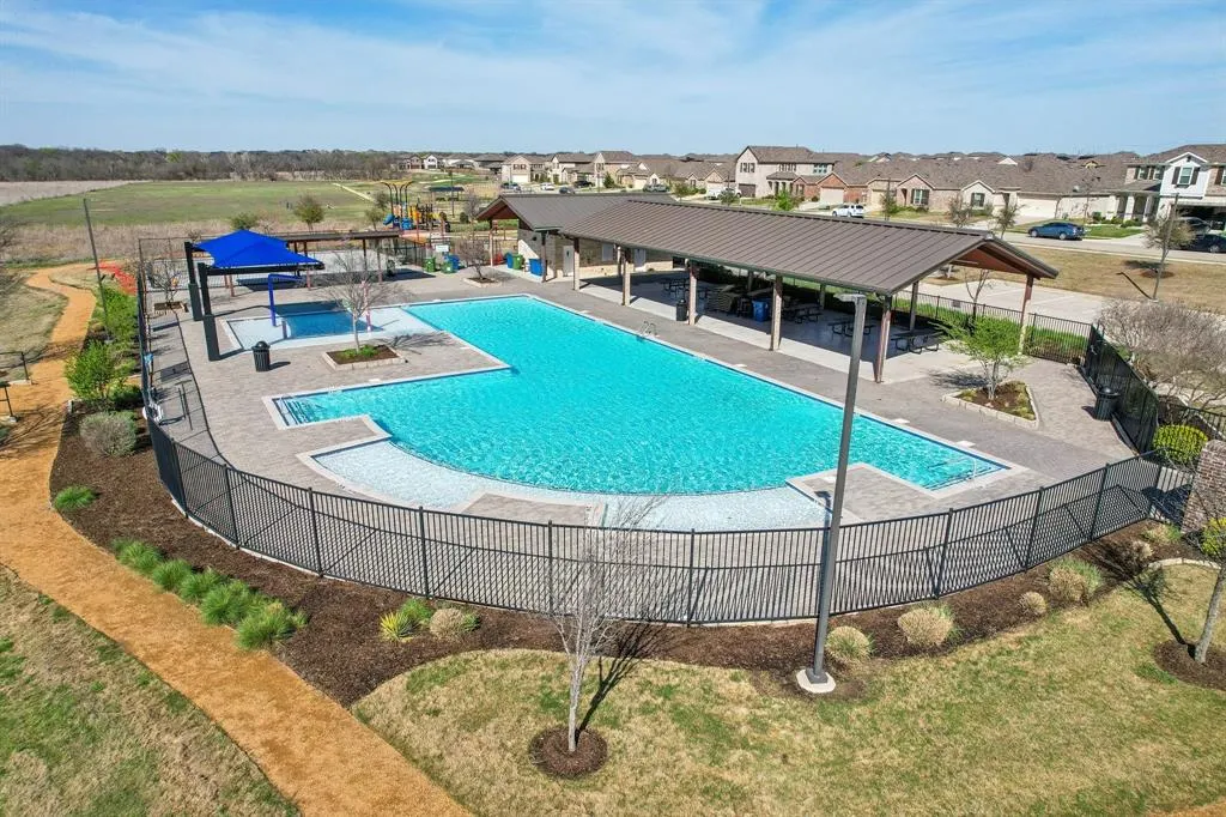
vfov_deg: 57.2
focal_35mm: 22
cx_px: 613
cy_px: 408
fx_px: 749
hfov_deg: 78.6
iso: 110
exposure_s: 1/2500
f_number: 2.8
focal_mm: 8.4
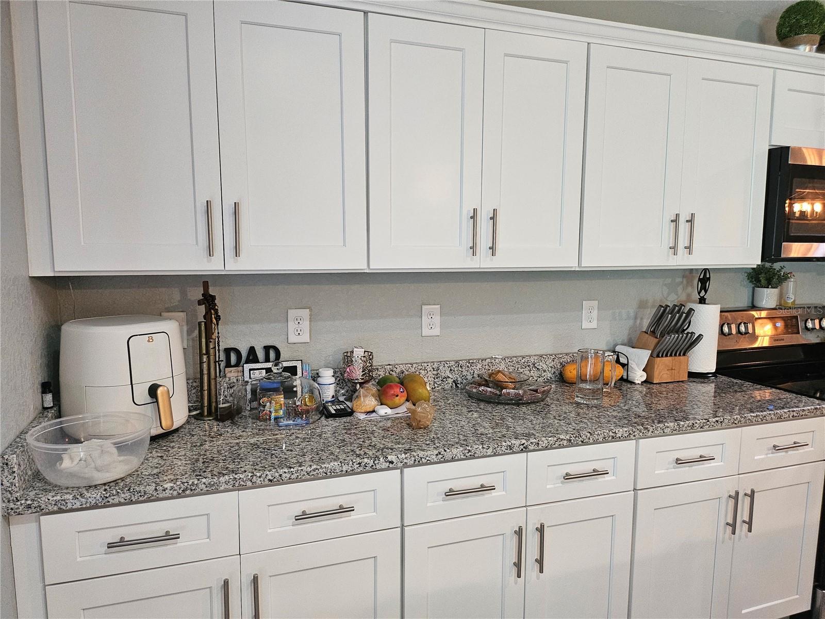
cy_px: 310
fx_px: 572
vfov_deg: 56.8
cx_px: 412
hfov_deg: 71.6
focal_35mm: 24
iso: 500
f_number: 1.8
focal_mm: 5
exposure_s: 1/120
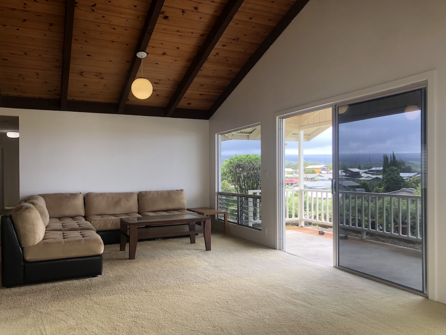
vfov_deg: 49.7
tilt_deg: -1.0
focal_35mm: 28
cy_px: 168
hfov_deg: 63.4
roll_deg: +1.0
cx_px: 223
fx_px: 361
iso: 40
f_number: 1.8
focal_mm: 4
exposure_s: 1/120
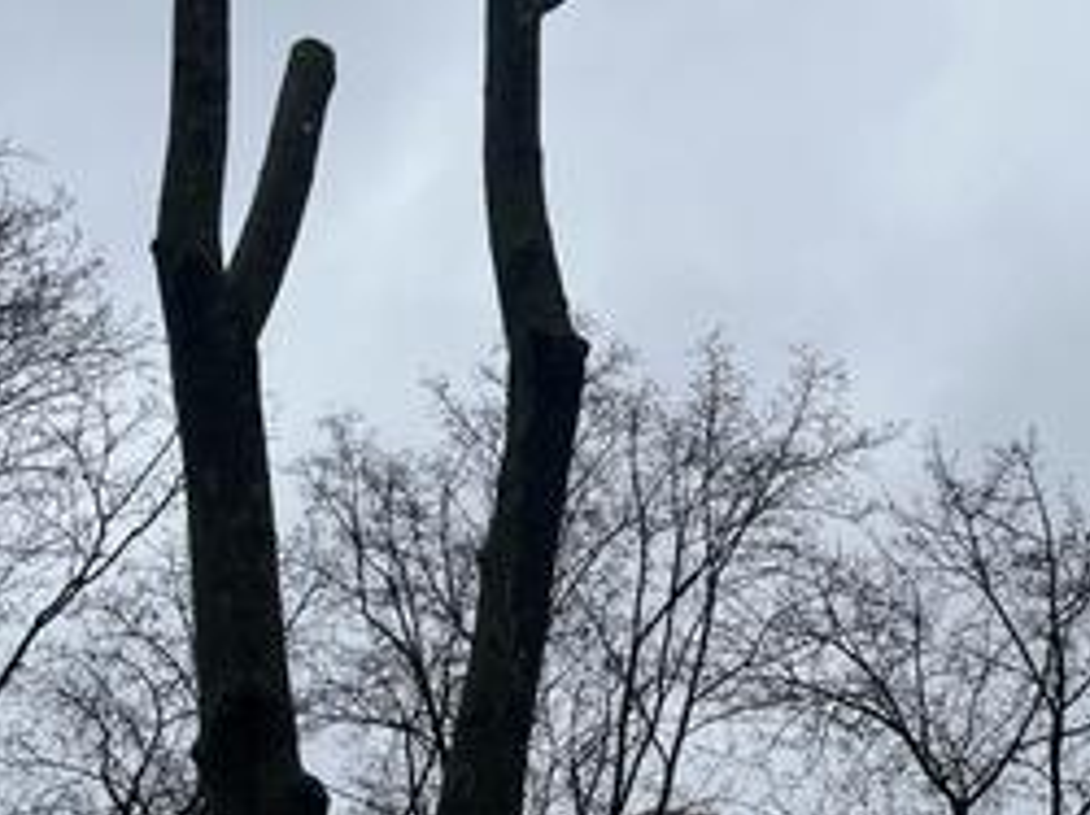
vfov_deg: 29.1
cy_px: 431
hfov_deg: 38.0
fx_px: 1573
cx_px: 685
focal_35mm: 50
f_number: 1.6
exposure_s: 1/3311
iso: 50
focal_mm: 5.1
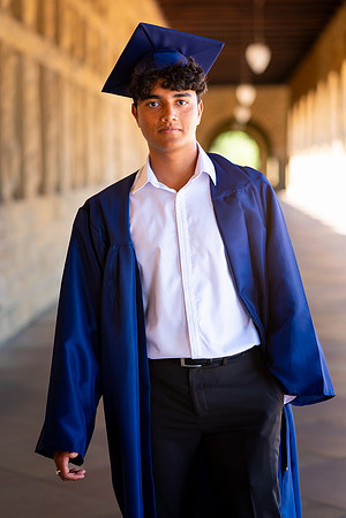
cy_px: 259
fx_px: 1225
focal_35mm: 85
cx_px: 173
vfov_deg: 23.9
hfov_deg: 16.1
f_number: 2.8
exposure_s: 1/200
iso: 64
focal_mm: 85
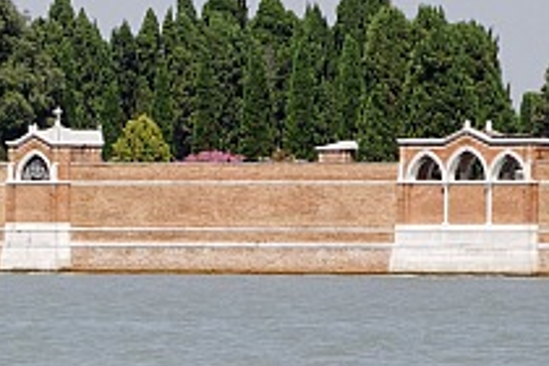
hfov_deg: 3.6
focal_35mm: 571
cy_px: 489
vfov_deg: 2.4
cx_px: -732
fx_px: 8707
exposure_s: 1/400
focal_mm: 80
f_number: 11
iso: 200
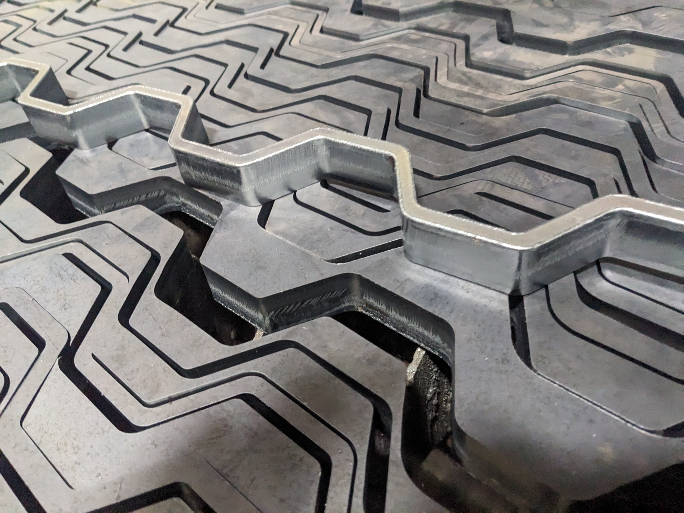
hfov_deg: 65.3
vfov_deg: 51.4
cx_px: 342
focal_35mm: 27
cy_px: 256
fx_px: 534
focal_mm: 4.38
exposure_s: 1/40
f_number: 1.73
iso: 2276
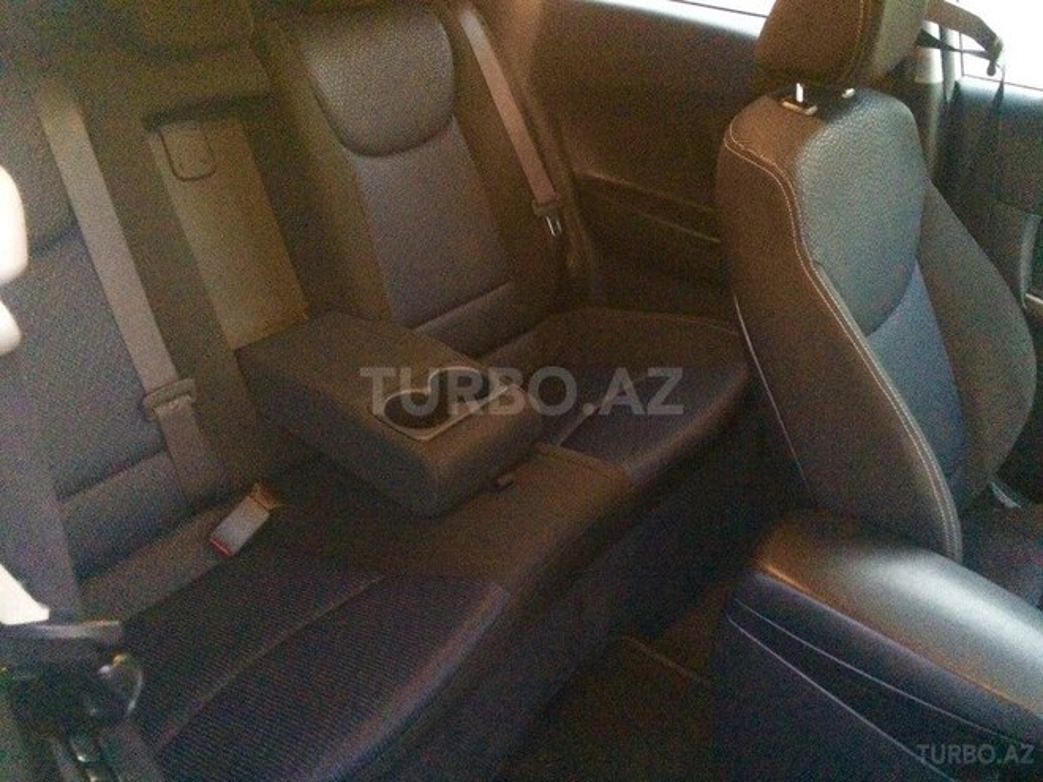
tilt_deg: -29.1
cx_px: 522
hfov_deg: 61.7
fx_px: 874
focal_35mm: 29
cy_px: 391
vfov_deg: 48.2
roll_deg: -1.0
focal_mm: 4.15
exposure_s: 1/17
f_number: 2.2
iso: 800
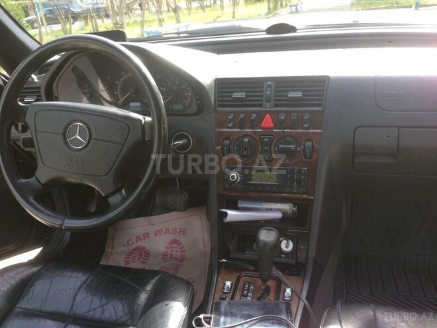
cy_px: 164
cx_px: 218
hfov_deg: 55.4
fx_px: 417
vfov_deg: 42.9
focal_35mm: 33
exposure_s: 1/120
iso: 50
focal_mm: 4.12
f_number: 2.4
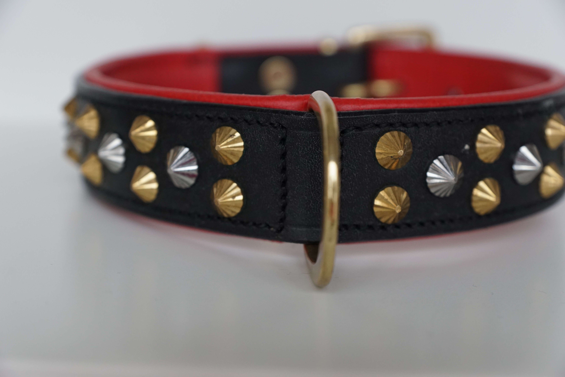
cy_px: 188
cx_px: 282
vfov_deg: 18.2
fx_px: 1177
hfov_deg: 27.0
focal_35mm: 75
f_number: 4
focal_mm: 50
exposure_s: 1/160
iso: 800
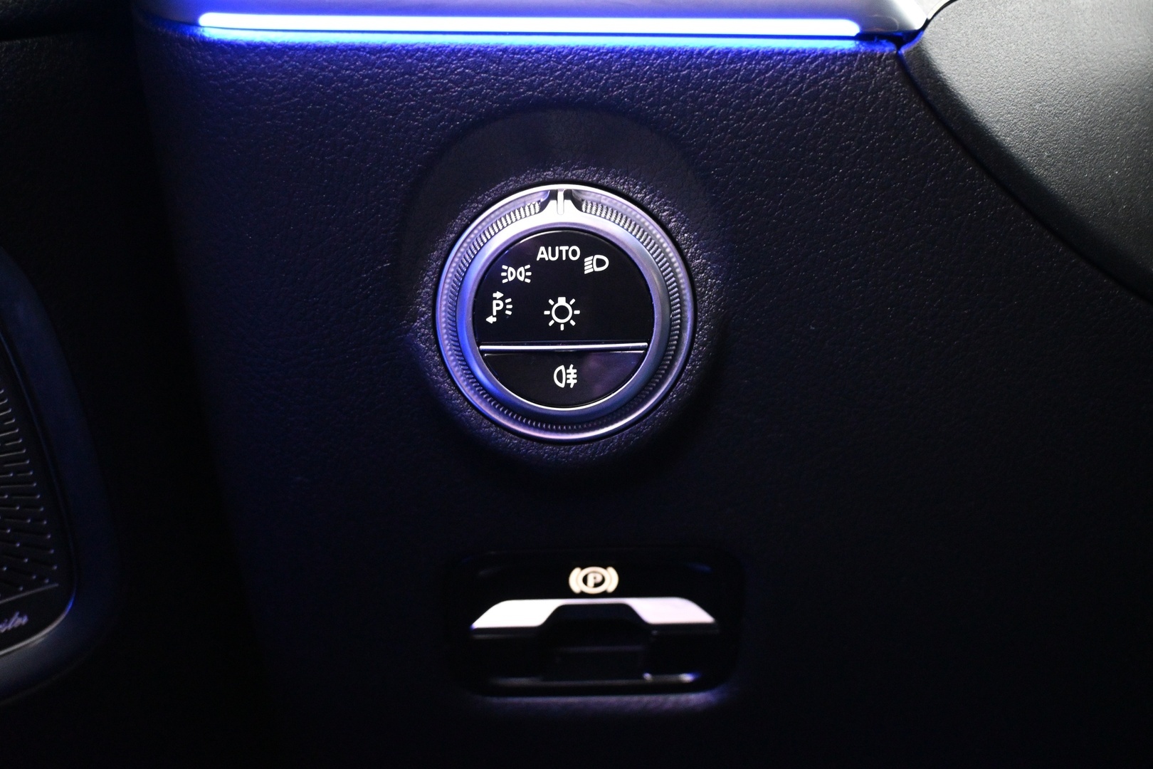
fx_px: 1321
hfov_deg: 47.2
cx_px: 576
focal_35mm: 41
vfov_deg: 32.4
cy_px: 384
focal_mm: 27.5
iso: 4000
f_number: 4.5
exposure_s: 1/8
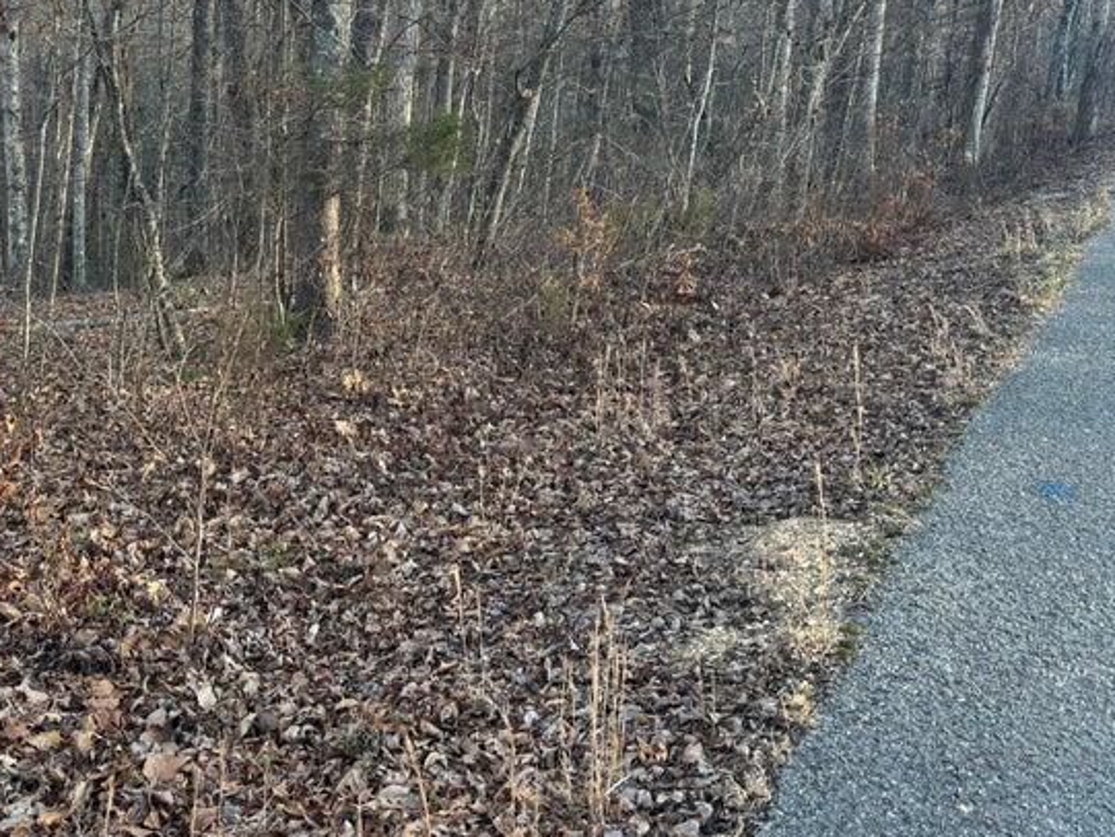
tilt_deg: -0.6
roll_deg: -2.8
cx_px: 329
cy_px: 287
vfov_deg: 34.9
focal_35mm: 41
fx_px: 1321
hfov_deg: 44.7
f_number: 1.6
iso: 40
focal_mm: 5.96
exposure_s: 1/171
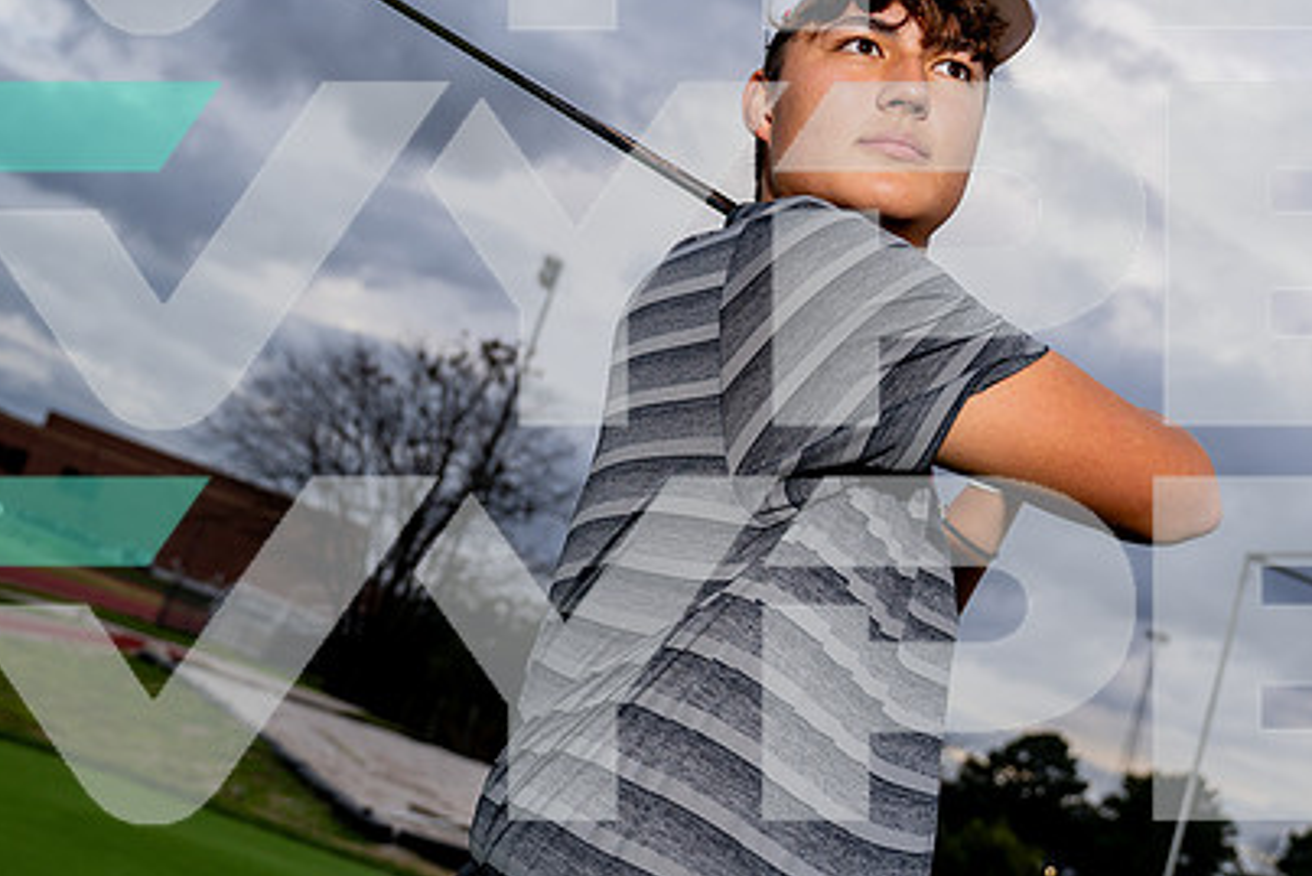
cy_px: 256
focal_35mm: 46
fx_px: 1677
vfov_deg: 29.0
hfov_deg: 42.7
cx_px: 710
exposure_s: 1/250
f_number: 4
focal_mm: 32
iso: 100
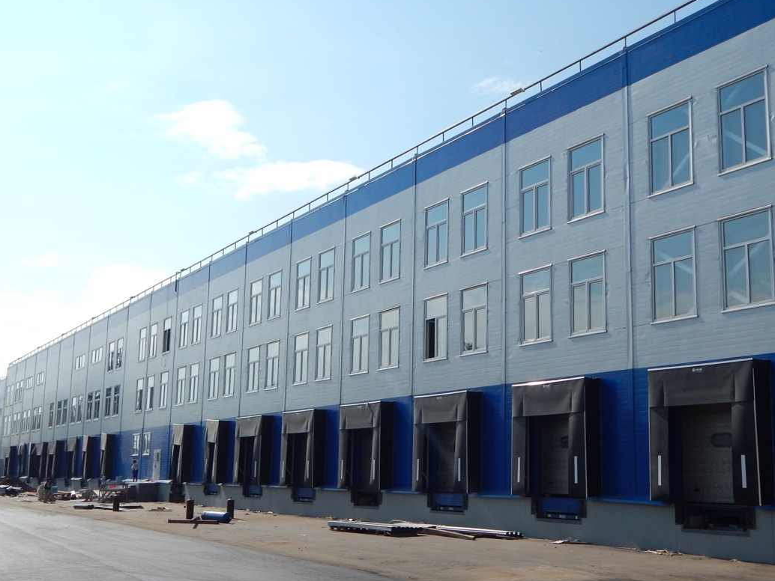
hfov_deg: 42.8
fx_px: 985
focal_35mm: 44
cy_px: 308
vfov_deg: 32.9
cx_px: 449
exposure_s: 1/640
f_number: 6.7
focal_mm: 6.1
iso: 125
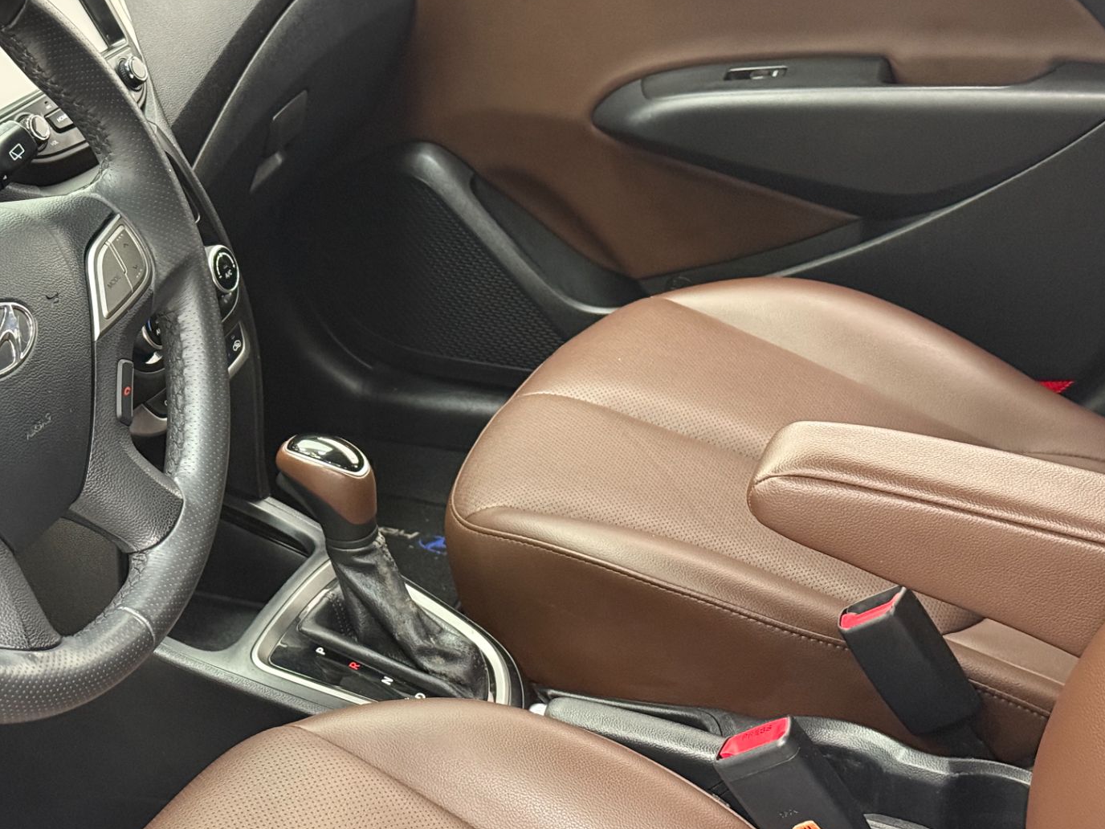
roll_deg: +1.5
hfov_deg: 28.7
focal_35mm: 67
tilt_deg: -24.8
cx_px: 346
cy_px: 361
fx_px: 2139
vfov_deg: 21.9
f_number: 1.78
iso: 640
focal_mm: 6.76
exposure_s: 1/30
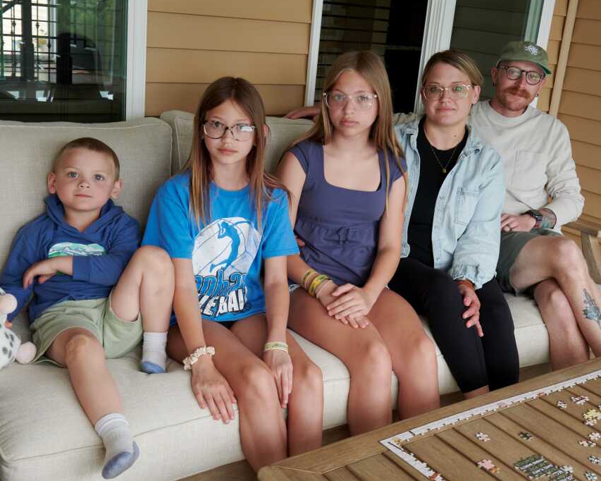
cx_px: 332
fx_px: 818
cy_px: 227
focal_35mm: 46
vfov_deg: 32.7
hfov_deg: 40.3
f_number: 8
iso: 1000
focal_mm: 38
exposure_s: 1/100
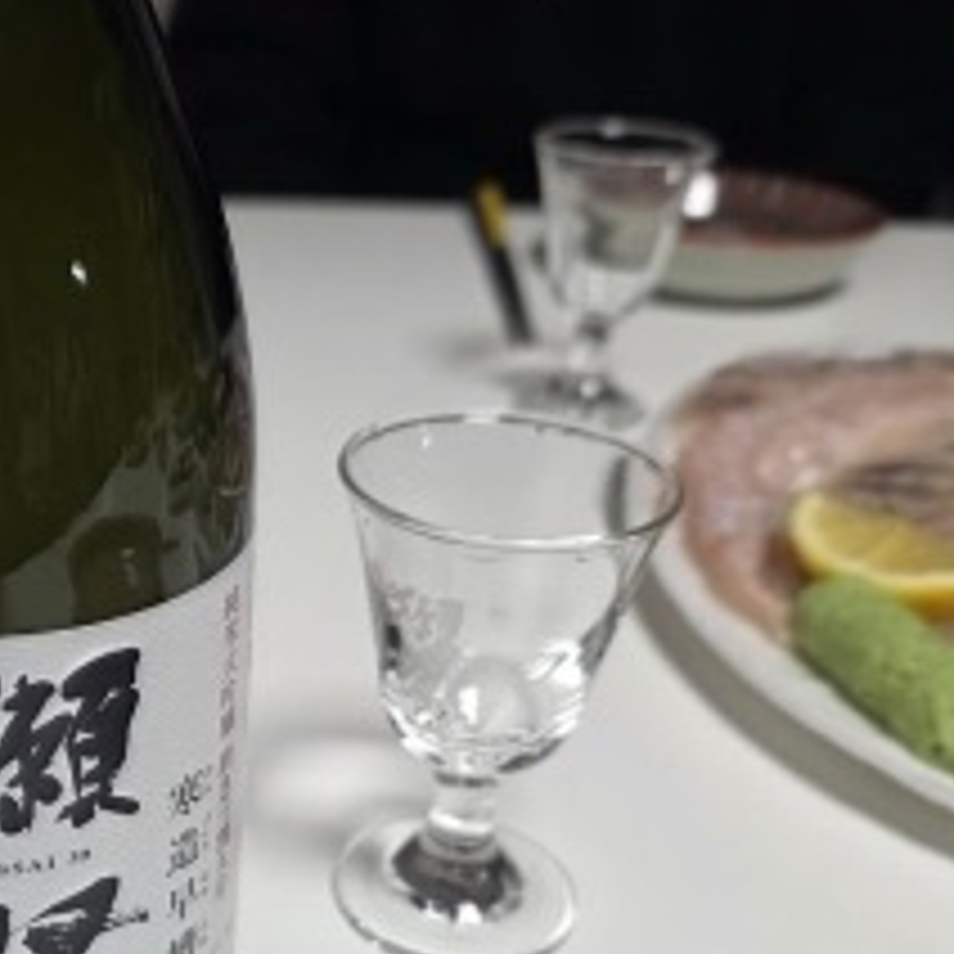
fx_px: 1434
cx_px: 194
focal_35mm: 46
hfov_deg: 35.6
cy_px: 698
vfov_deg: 36.1
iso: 200
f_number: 1.7
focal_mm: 6.25
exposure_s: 1/120
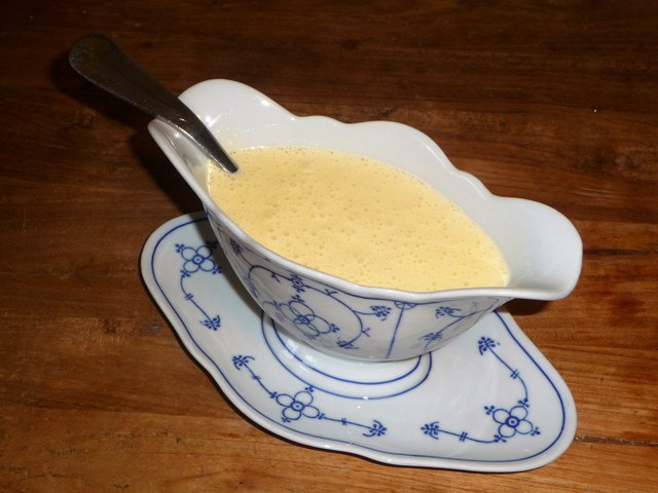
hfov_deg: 33.2
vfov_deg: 25.2
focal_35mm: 58
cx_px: 329
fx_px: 1102
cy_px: 246
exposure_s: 1/30
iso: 100
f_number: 4.4
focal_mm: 9.8
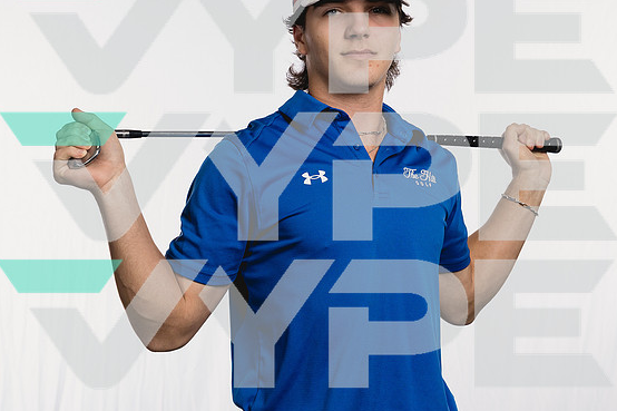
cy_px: 177
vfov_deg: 17.5
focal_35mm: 78
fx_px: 1336
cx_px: 327
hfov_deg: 26.0
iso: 640
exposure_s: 1/250
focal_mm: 62
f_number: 5.6
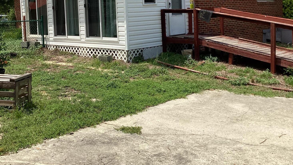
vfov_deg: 25.4
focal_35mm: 46
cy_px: 27
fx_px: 357
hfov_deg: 44.6
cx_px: 147
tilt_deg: -5.3
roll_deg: +1.5
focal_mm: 3.3
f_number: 2.4
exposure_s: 1/1988
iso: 25
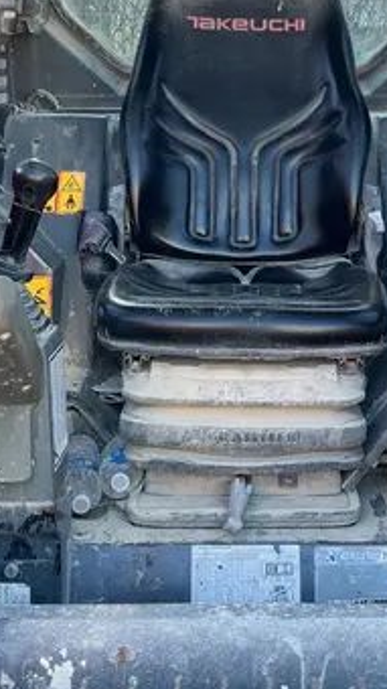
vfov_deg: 33.6
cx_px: 253
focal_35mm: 61
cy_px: 167
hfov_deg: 19.7
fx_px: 1114
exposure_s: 1/150
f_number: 1.6
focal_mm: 5.1
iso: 32
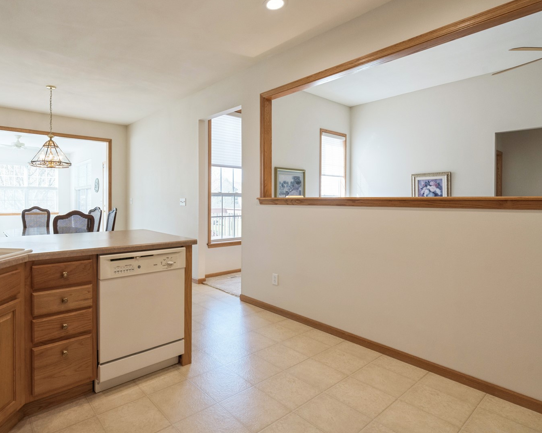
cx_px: 206
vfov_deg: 70.8
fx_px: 305
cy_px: 210
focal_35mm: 19
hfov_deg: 81.8
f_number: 8
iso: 400
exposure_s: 1/60
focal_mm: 16
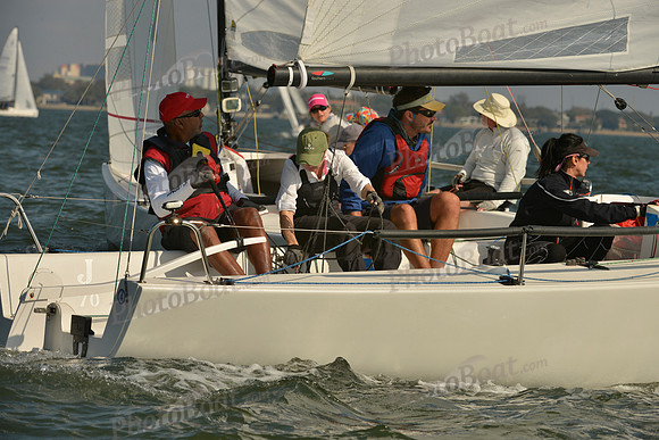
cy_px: 220
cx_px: 330
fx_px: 3662
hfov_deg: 10.3
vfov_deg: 6.9
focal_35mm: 200
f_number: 10
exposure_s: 1/1600
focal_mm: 200
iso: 280
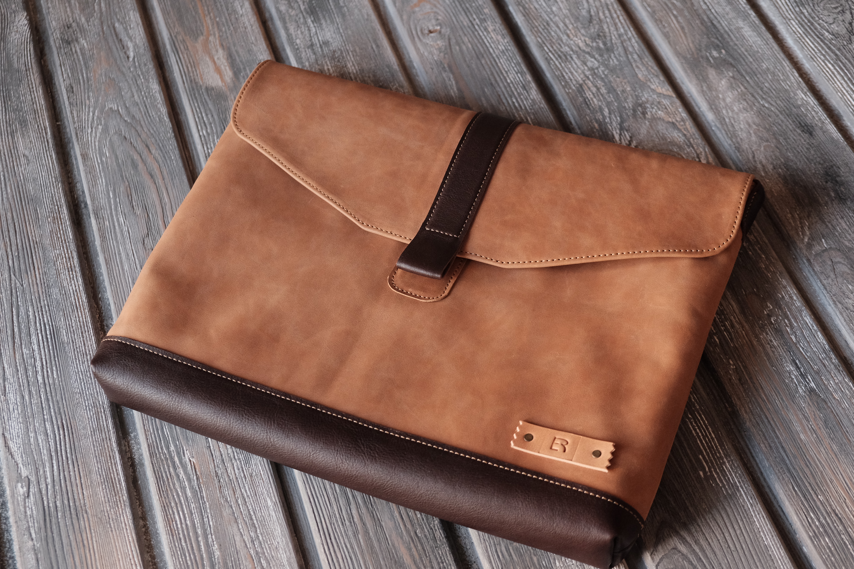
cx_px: 427
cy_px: 284
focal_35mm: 47
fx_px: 1115
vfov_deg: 28.6
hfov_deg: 41.9
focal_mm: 31.5
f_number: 3.6
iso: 1600
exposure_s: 1/125
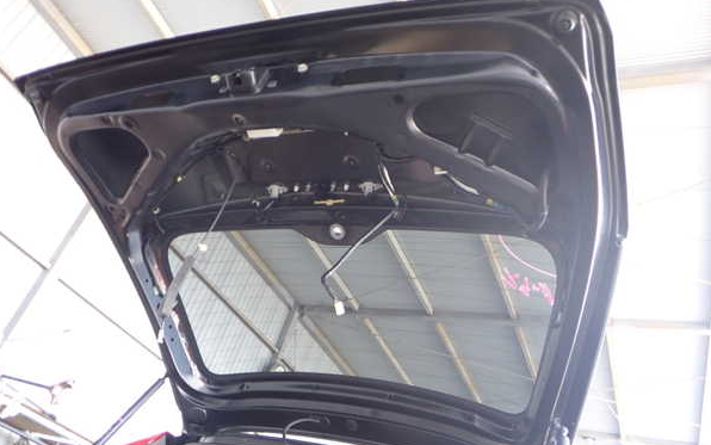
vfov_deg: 39.5
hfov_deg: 59.6
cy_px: 233
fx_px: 620
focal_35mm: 32
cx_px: 354
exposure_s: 1/40
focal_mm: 5.4
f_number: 2.3
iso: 200
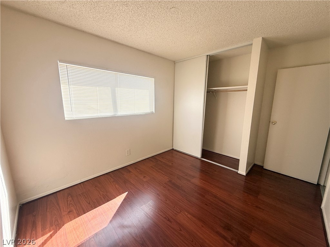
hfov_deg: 102.1
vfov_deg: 85.7
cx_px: 165
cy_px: 124
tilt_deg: -9.5
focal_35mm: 14
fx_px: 133
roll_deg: +0.2
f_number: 2.2
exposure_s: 1/232
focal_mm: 2.22
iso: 64
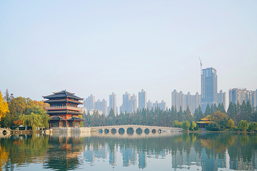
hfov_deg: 61.9
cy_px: 86
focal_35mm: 30
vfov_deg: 43.7
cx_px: 128
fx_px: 214
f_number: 6.3
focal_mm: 30
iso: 250
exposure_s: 1/320
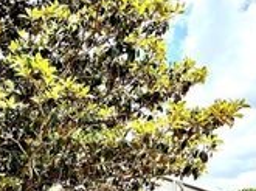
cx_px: 42
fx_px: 583
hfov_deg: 24.3
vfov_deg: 17.6
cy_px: 240
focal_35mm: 79
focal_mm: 5.96
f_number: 1.6
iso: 50
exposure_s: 1/3279
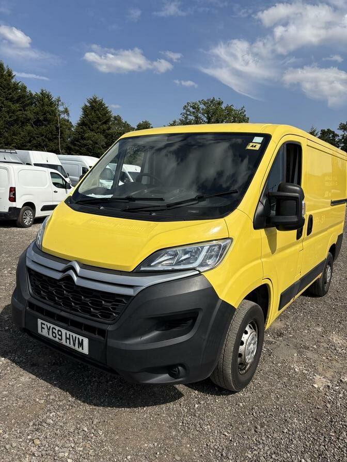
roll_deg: -1.2
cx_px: 174
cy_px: 231
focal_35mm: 26
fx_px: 348
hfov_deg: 53.1
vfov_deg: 67.3
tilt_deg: -2.3
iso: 50
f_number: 1.6
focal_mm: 5.96
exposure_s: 1/6993
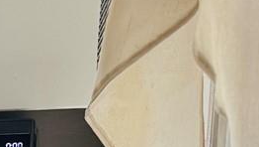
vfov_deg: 5.5
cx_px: -517
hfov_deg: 8.7
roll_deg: +1.1
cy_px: 470
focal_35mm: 204
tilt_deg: -10.5
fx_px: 1402
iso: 100
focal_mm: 6.76
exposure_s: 1/100
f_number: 1.78
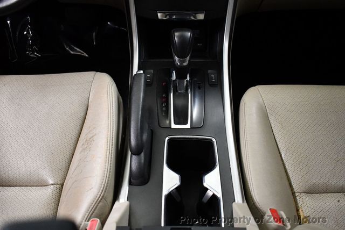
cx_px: 172
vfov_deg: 36.9
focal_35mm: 36
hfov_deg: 53.1
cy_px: 115
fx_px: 345
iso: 3200
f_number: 3.5
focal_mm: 18
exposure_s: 1/125
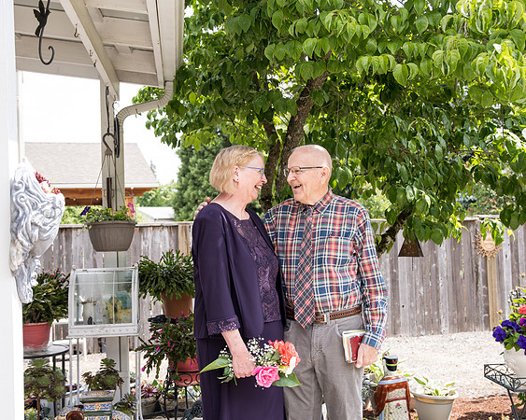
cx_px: 263
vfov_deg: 36.9
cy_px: 210
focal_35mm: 41
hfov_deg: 45.3
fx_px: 631
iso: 400
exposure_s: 1/500
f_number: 5
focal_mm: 36
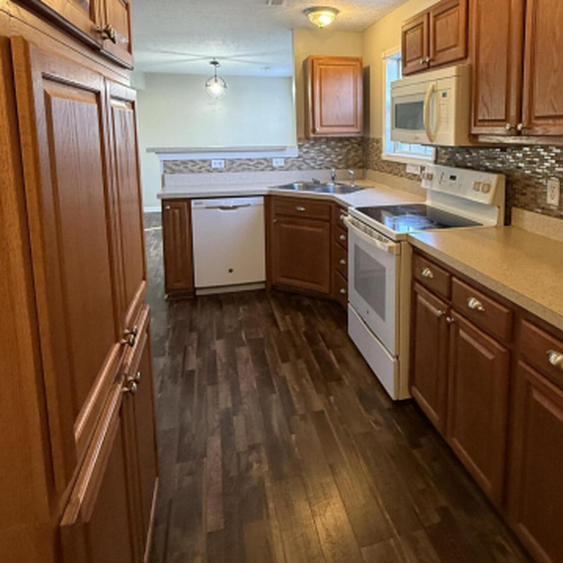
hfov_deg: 66.7
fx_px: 423
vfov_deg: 65.2
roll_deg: +0.2
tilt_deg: -6.8
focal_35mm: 23
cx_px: 332
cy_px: 181
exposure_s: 1/60
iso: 320
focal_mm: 2.22
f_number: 2.2
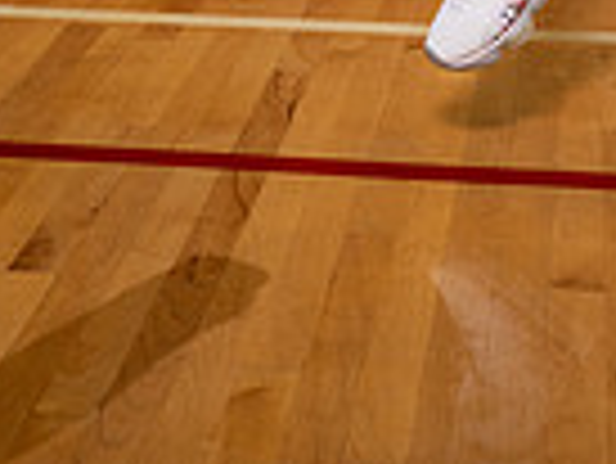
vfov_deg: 12.6
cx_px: 328
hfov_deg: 19.4
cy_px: -509
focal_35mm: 101
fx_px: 1799
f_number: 5.6
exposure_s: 1/250
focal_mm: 32
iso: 500
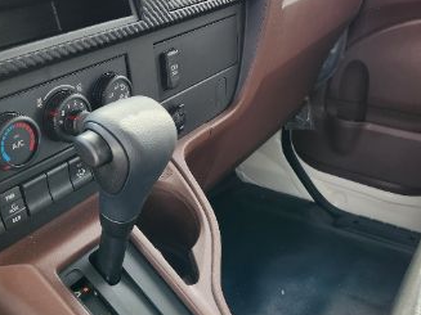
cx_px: 236
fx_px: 547
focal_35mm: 45
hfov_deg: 42.0
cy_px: 140
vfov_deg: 32.1
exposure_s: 1/180
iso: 40
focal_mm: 5.4
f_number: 1.8
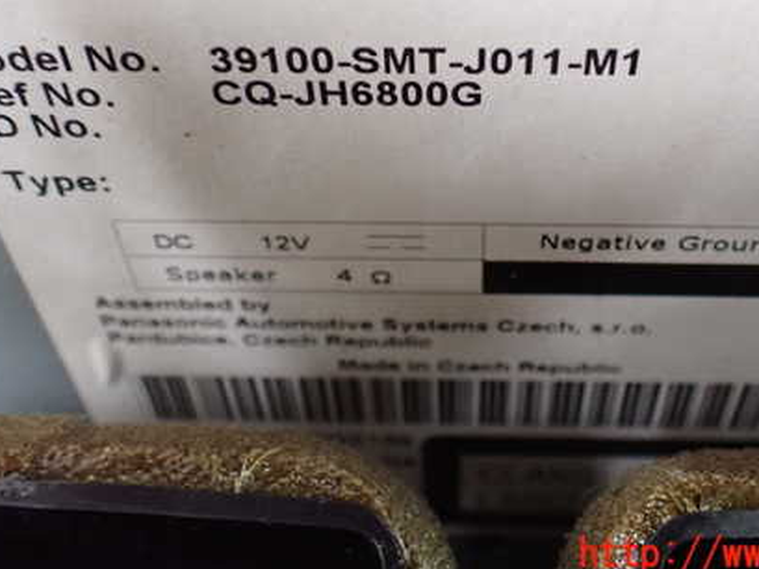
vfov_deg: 32.4
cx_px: 442
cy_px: 161
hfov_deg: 42.8
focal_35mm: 44
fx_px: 965
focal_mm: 5.4
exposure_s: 1/30
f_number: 2.3
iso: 1250
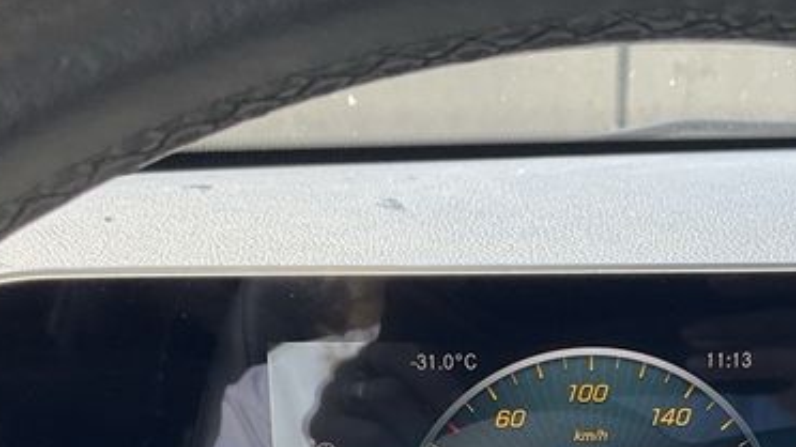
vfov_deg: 16.8
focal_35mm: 68
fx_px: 1435
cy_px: 565
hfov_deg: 30.6
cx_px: 584
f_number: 1.8
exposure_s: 1/122
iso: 20
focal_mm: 3
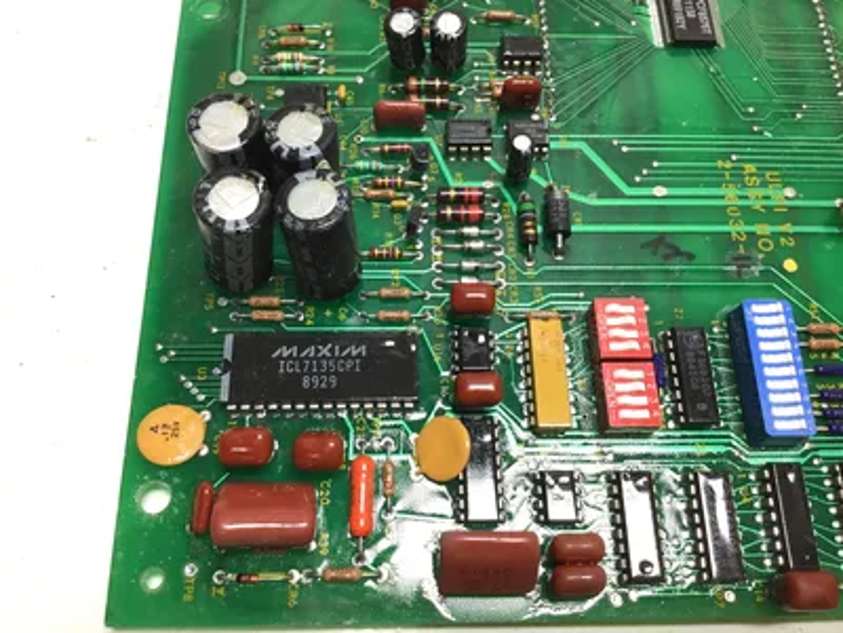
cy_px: 316
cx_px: 422
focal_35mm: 31
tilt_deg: -67.5
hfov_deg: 58.4
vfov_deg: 45.4
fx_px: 755
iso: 25
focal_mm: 3.3
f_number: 2.4
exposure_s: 1/60
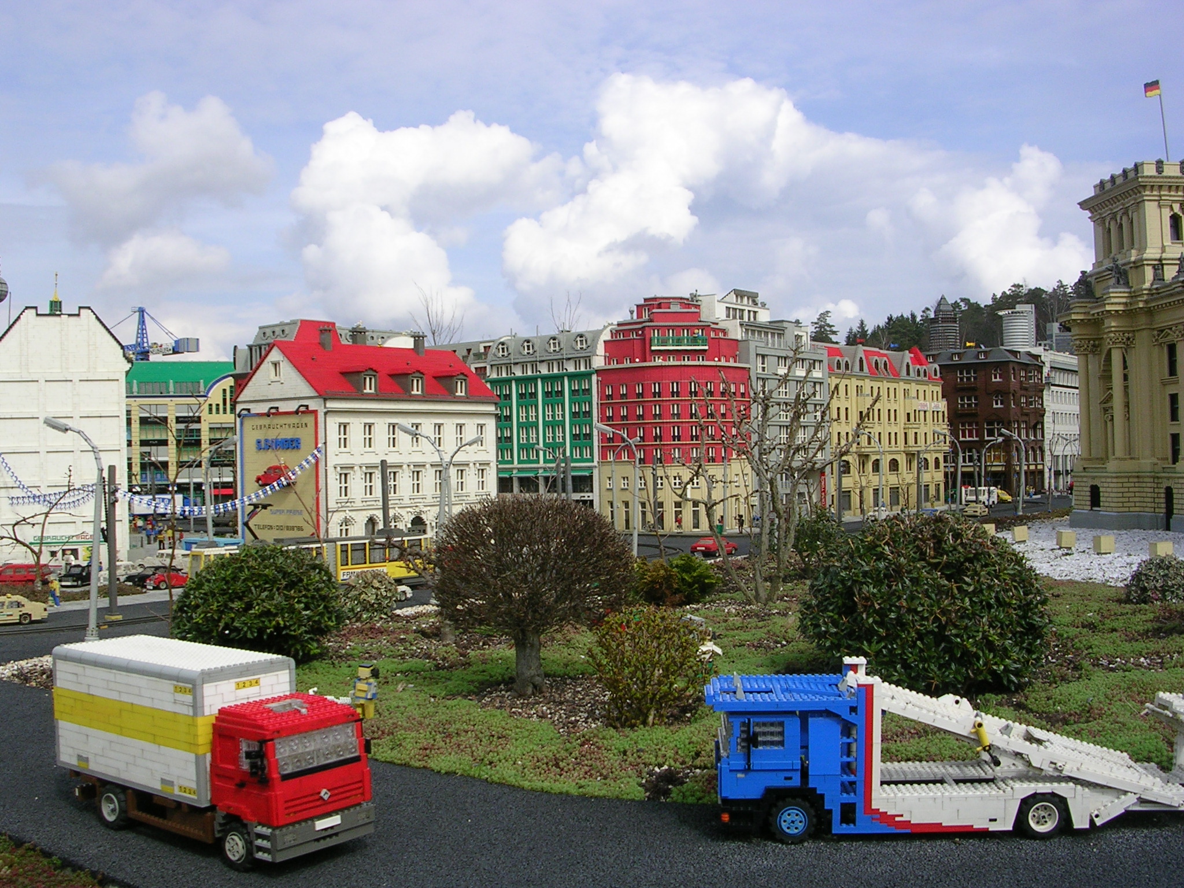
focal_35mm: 38
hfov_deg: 49.0
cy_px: 444
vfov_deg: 37.7
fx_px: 1300
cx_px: 592
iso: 50
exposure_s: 1/422
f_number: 5.6
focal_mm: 5.8
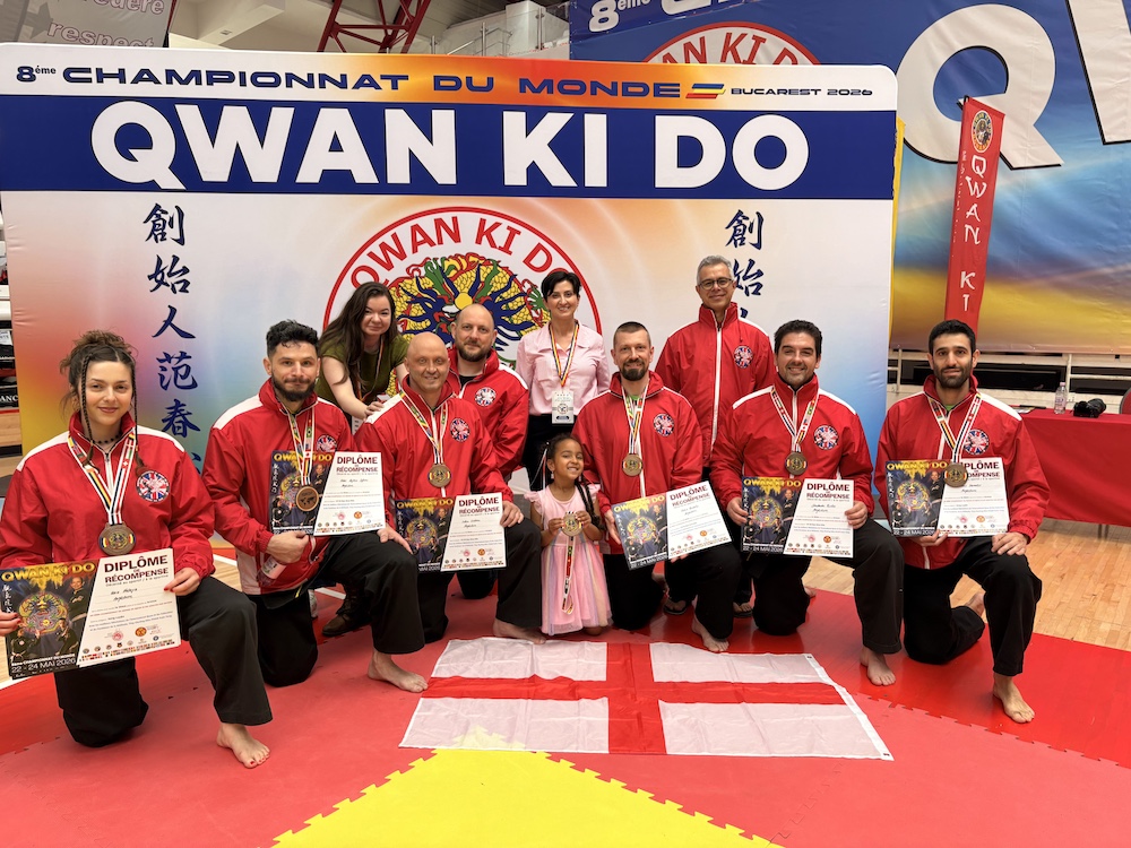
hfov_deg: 67.3
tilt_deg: -8.0
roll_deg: +0.2
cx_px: 566
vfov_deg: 53.1
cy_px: 424
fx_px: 849
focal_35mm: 26
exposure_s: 1/121
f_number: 1.6
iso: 50
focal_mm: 5.96
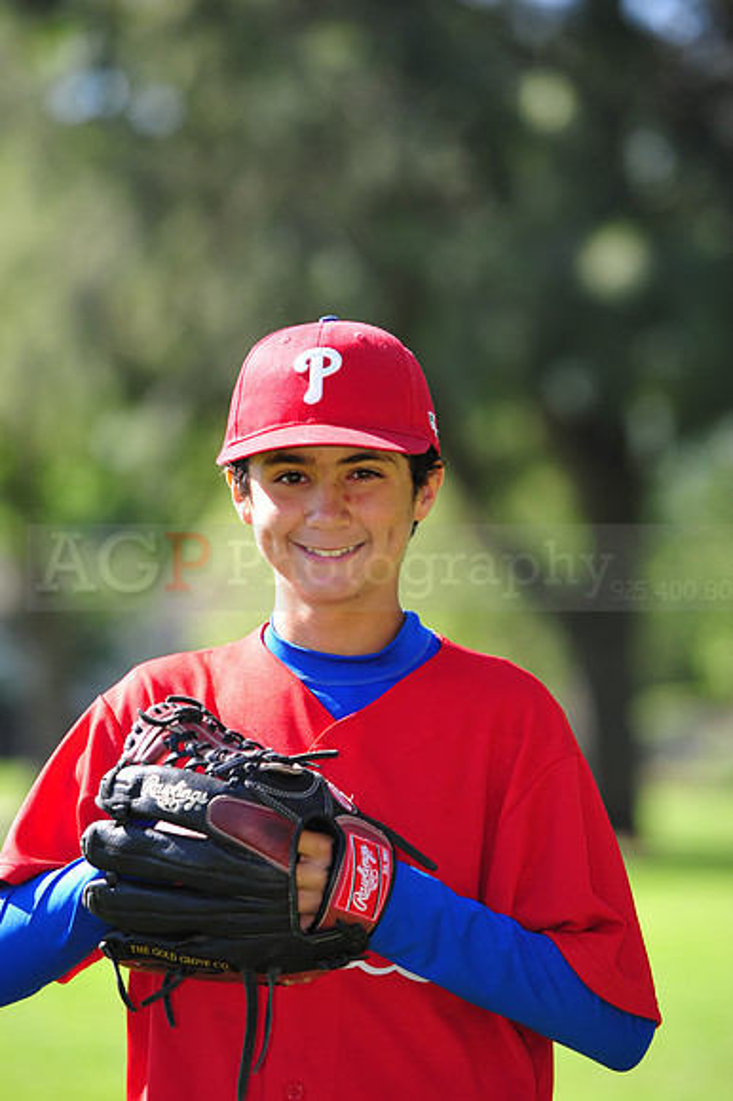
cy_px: 550
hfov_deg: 6.9
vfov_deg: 10.3
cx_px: 366
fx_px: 6115
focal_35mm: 200
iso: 200
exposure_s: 1/320
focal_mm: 200
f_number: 5
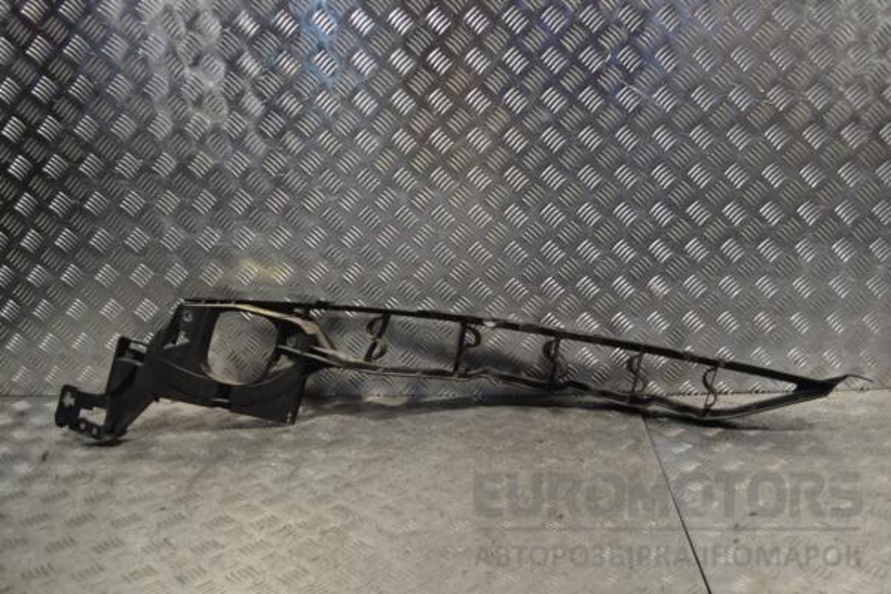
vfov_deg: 36.9
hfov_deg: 53.1
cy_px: 297
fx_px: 891
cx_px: 446
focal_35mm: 36
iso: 100
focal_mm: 24
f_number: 4
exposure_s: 1/40
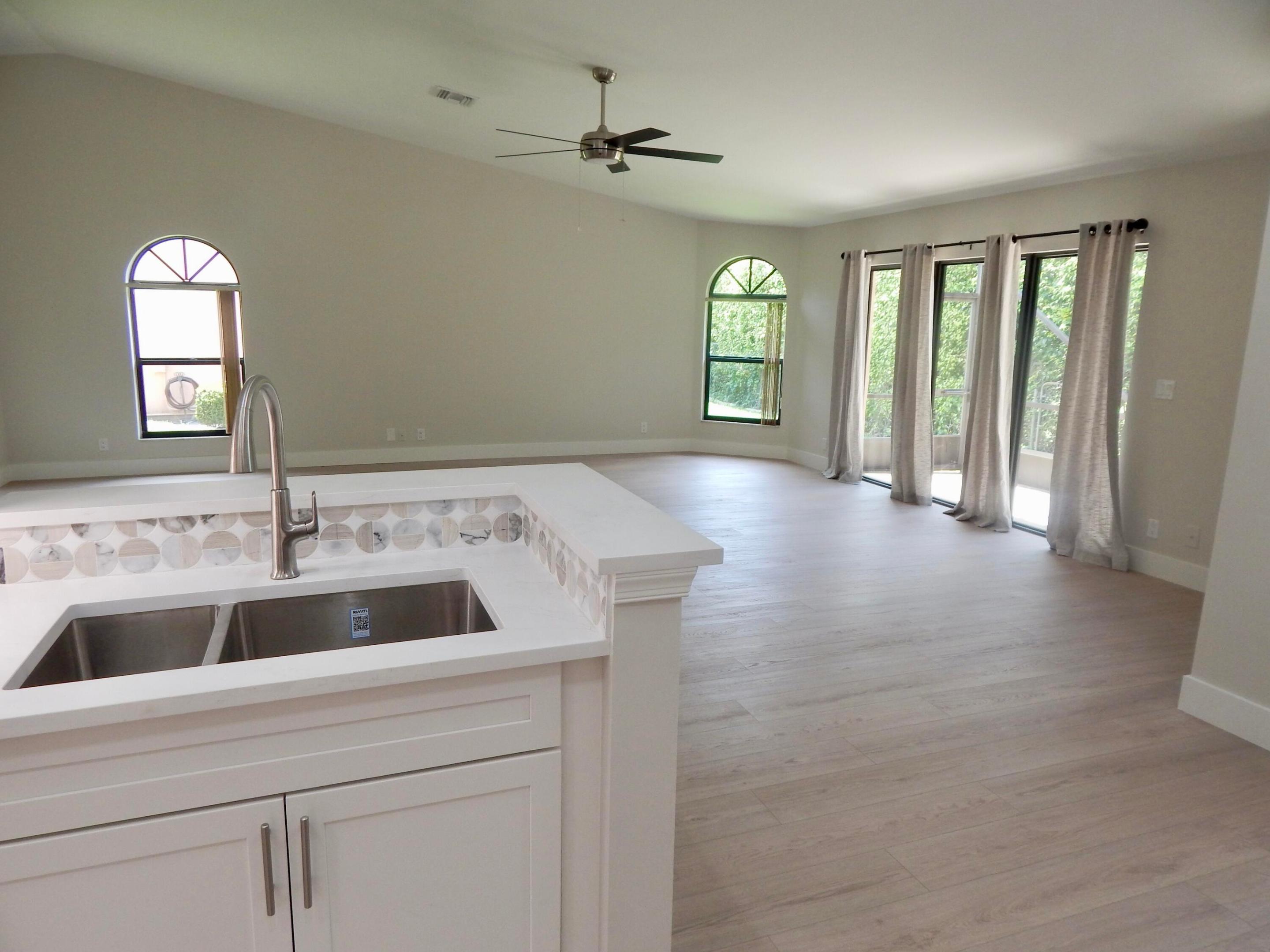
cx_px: 635
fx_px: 807
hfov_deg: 76.4
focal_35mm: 22
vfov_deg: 61.1
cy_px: 476
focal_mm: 4
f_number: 3
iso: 125
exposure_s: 1/50
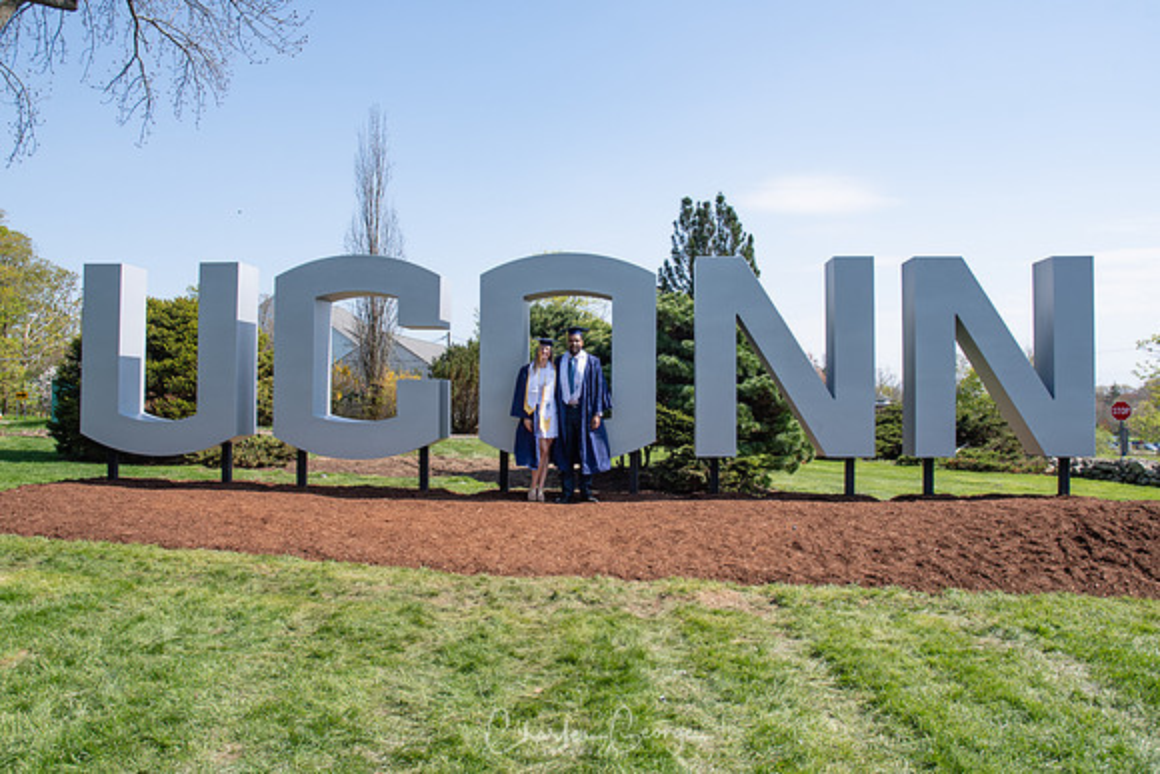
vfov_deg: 48.0
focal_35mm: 27
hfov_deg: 67.4
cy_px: 387
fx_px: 870
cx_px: 580
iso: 100
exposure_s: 1/200
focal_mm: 18
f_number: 7.1
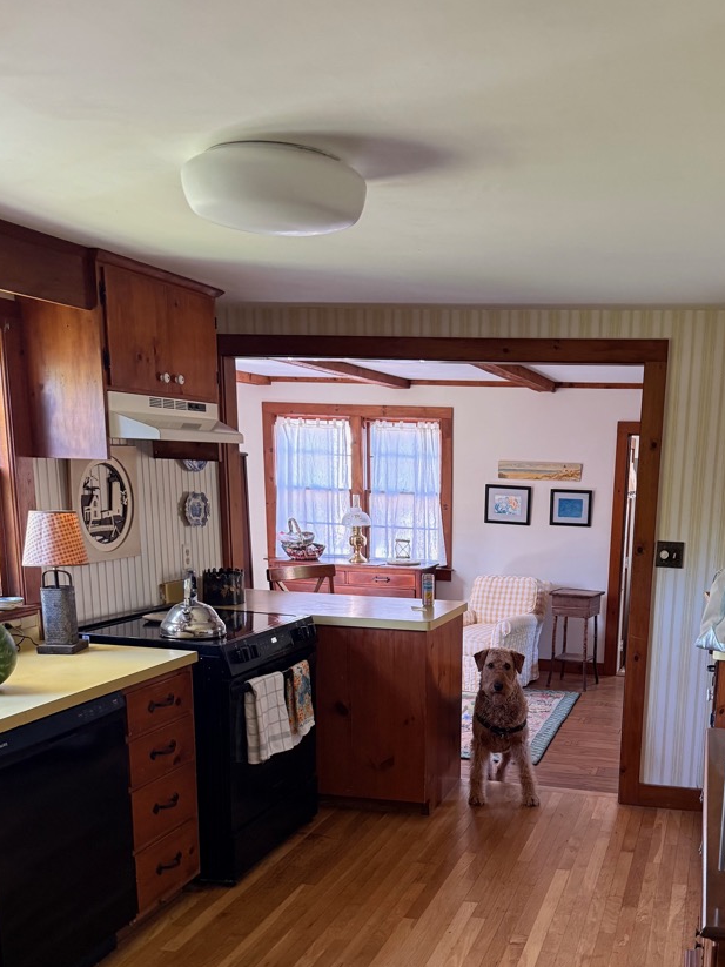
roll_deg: -2.2
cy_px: 699
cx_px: 515
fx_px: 978
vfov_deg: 50.9
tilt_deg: -14.5
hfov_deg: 39.9
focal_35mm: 35
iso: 400
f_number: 1.78
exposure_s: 1/60
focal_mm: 6.76
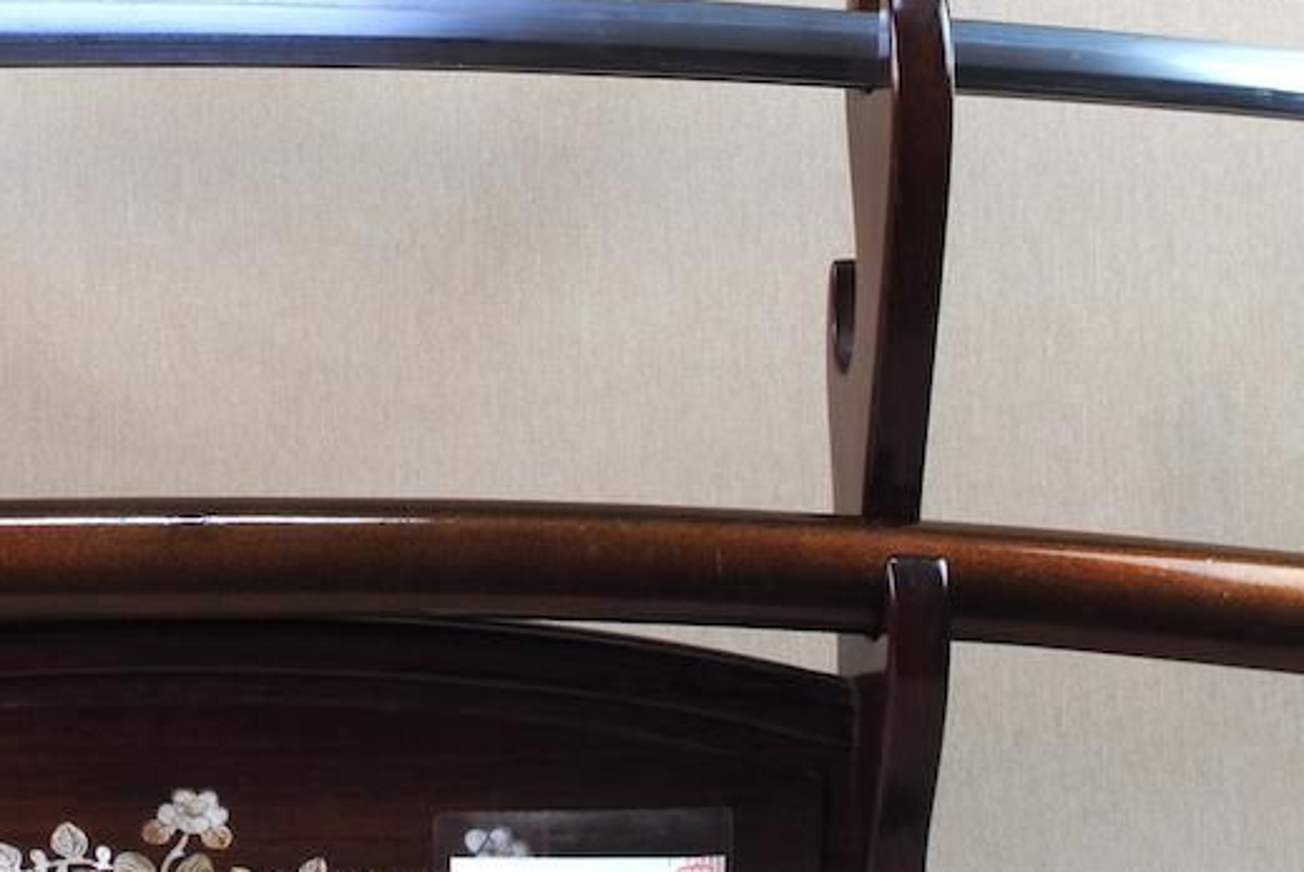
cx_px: 108
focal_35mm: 89
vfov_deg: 15.3
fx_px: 3226
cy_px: 155
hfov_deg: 22.3
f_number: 11
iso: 100
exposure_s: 1/2
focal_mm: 22
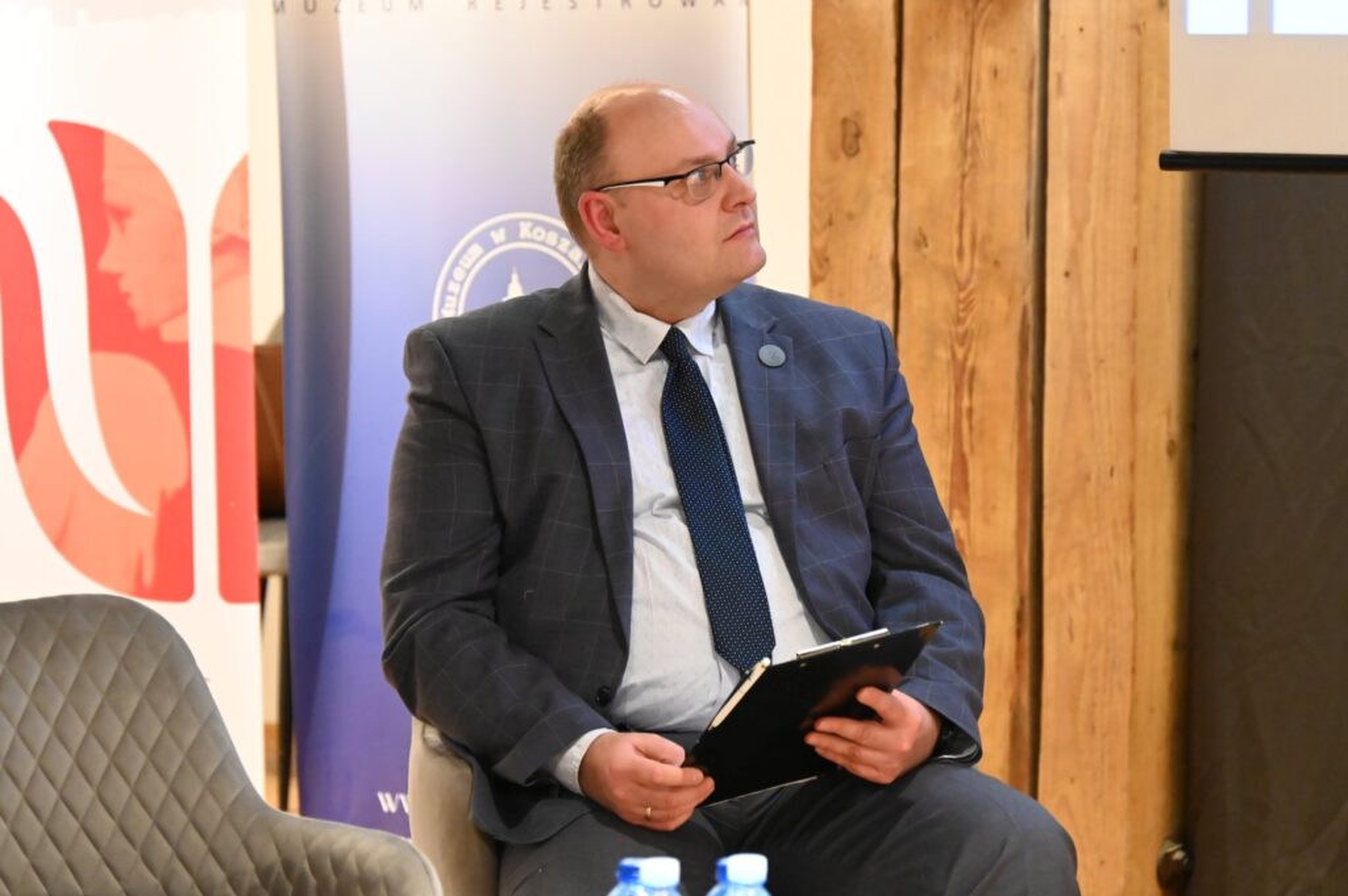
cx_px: 674
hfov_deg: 12.8
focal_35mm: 160
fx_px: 5986
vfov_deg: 8.6
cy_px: 448
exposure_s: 1/100
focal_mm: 160
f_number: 6.3
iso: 12800
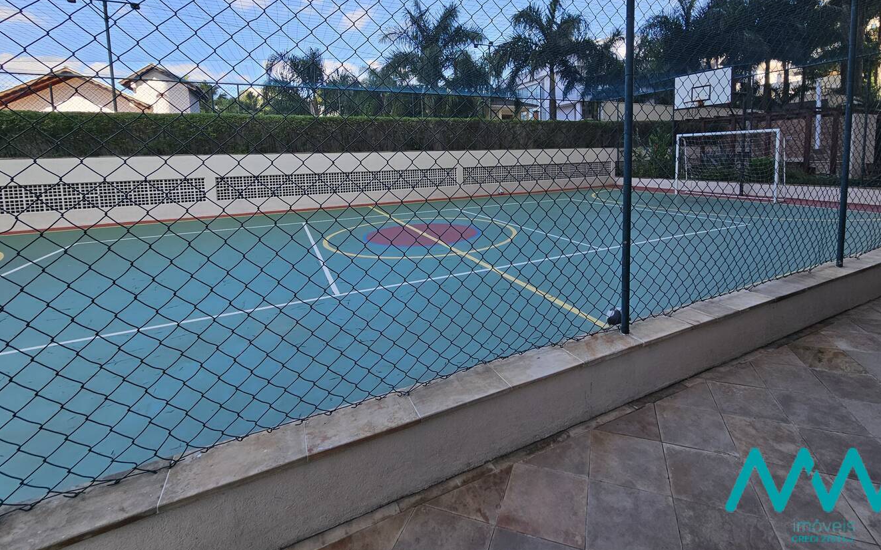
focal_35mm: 15
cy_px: 194
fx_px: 360
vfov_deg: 73.1
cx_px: 478
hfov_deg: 101.2
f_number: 2.2
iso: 50
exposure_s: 1/500
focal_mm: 2.2
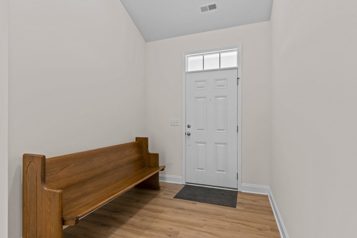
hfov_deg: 90.0
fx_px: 178
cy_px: 119
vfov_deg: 67.4
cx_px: 178
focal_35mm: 18
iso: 400
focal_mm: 18
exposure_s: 1/8
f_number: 7.1
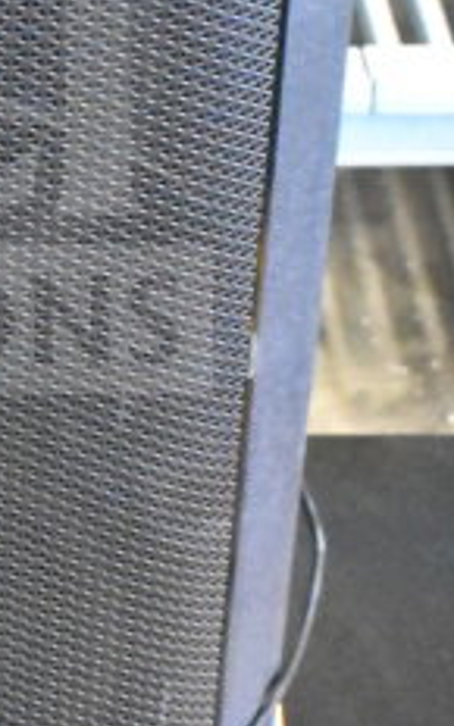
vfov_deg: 12.8
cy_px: 146
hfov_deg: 7.9
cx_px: -141
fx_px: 3227
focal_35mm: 163
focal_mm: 27
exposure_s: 1/40
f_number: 4
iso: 16000
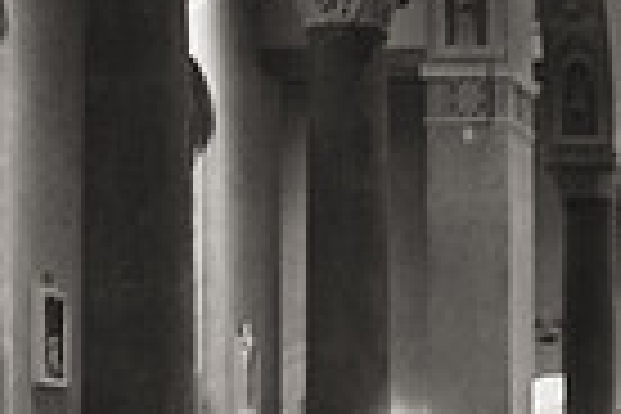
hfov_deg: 12.0
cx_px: 1053
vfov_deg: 8.5
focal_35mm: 160
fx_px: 2760
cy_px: 520
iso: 5000
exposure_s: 1/125
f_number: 2.8
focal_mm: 38
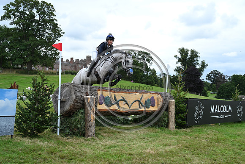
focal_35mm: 50
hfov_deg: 39.6
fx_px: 340
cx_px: 122
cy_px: 82
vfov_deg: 27.0
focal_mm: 50
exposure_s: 1/1250
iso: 800
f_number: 5.6
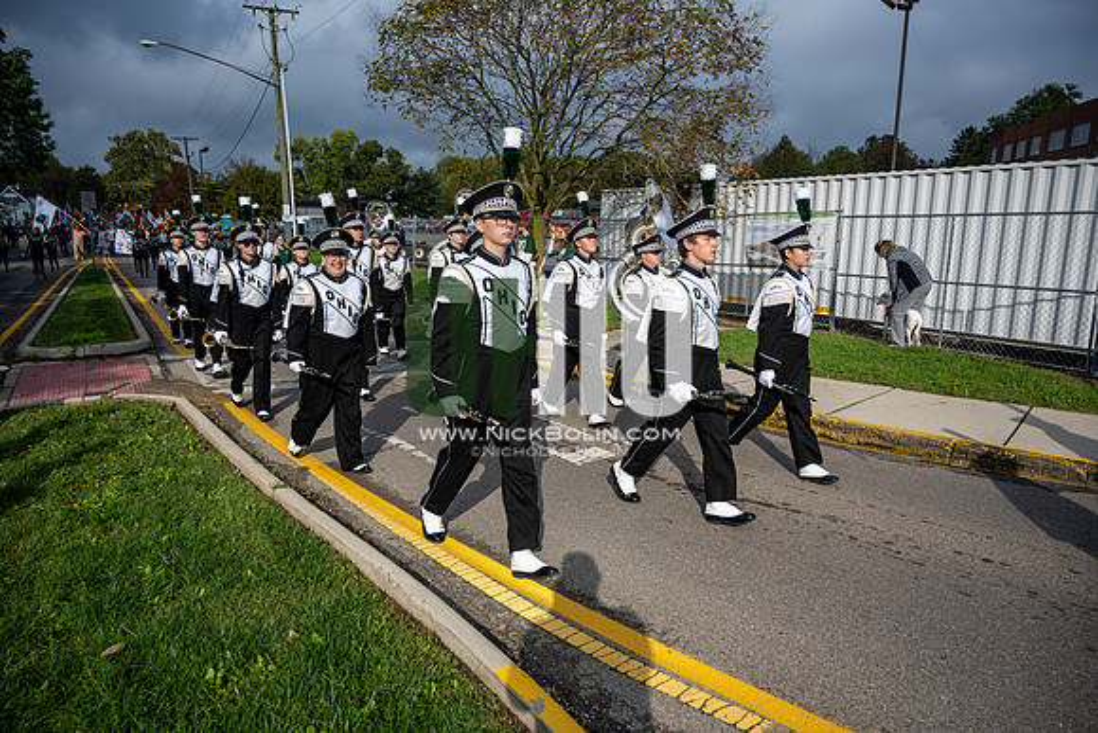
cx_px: 549
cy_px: 366
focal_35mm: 24
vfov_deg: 53.2
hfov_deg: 73.7
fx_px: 732
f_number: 4
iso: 125
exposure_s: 1/1600
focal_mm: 24
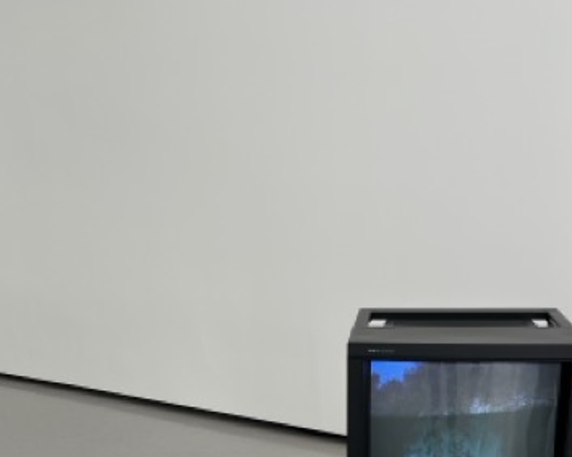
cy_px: 436
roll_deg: +1.6
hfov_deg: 40.3
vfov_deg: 30.8
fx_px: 778
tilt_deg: -18.9
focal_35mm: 46
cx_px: 311
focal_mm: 5.1
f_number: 1.6
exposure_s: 1/120
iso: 100
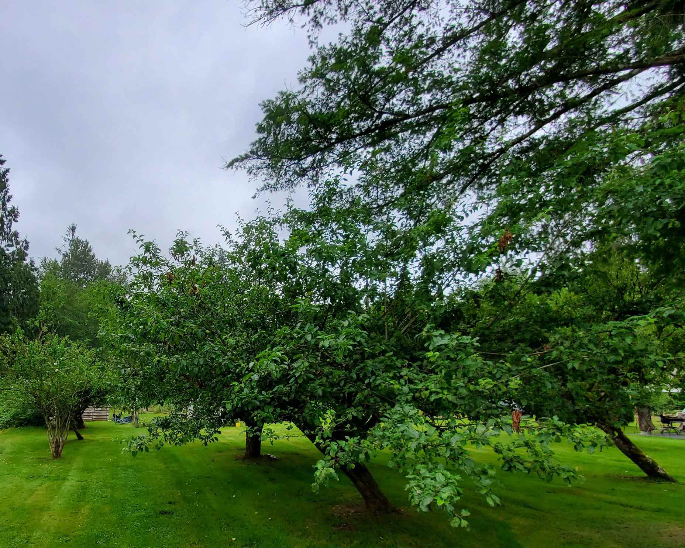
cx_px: 218
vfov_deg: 64.0
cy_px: 361
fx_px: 426
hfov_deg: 74.8
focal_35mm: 21
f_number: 2.2
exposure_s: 1/544
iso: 50
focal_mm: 1.8
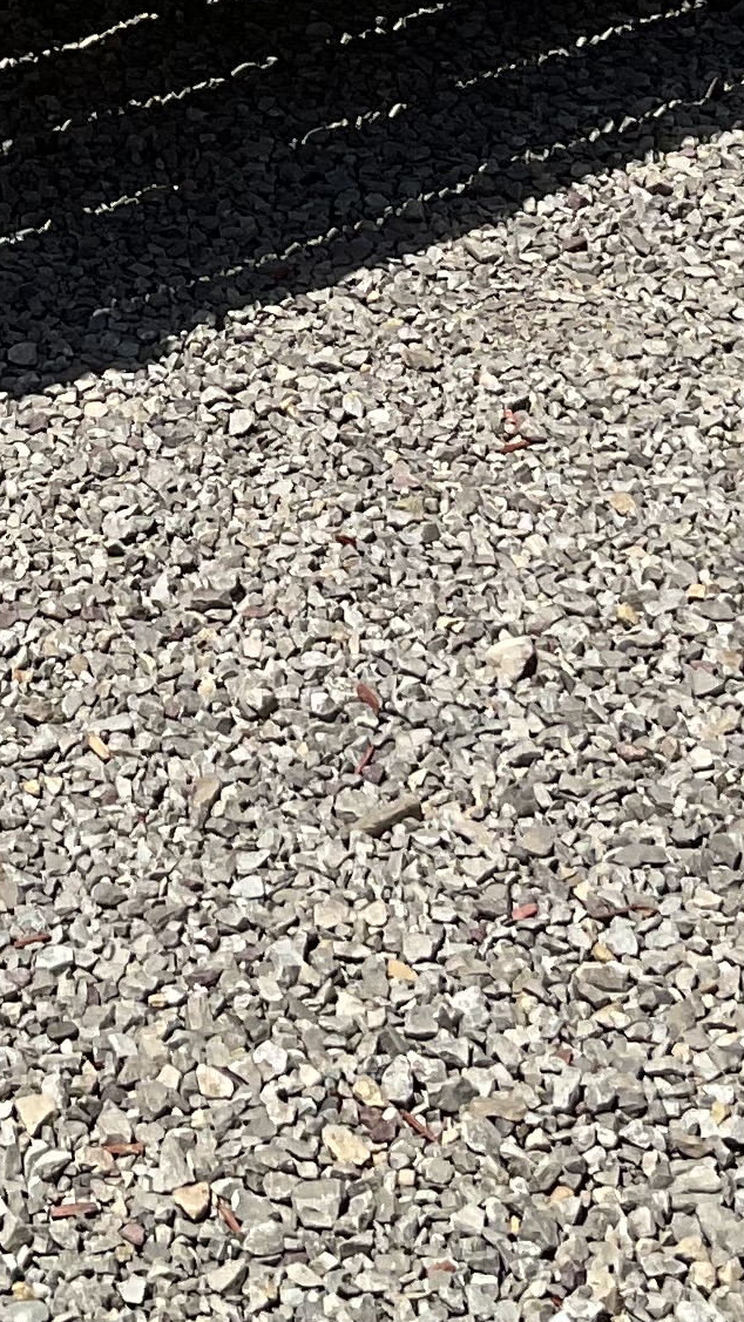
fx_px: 3963
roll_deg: +0.1
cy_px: -401
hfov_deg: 10.6
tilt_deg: -13.2
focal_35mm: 113
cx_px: -126
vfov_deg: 17.7
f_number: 1.8
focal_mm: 3
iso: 20
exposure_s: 1/3322
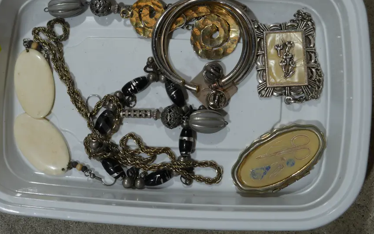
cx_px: 166
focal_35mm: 66
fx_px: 673
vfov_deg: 19.7
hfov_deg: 31.0
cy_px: 89
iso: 200
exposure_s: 1/80
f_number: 5.6
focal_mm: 26
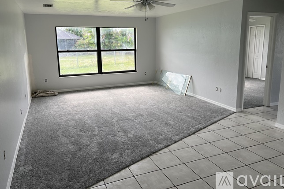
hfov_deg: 65.5
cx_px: 140
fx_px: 221
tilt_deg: -9.2
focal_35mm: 28
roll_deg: +1.2
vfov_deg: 46.2
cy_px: 79
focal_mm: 5.7
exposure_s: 1/200
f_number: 1.5
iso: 40
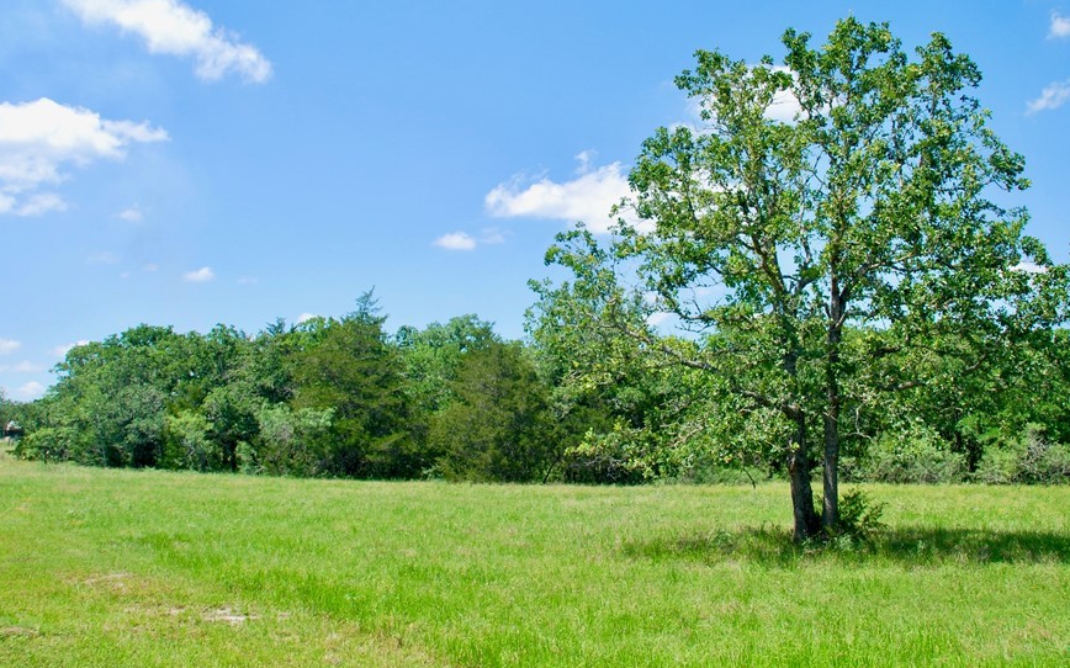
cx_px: 580
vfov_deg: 30.4
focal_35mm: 42
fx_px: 1224
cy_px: 246
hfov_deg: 47.2
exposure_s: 1/200
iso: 100
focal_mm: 22
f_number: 7.1
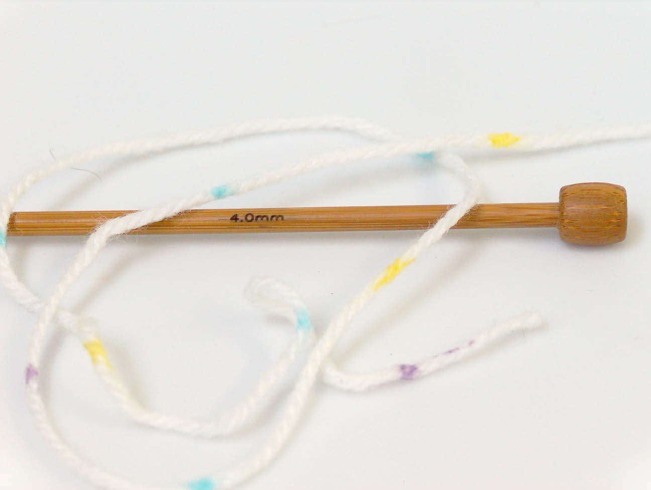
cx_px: 326
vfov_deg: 15.0
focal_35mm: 99
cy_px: 245
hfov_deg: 19.8
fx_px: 1865
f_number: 2.9
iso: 200
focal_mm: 20.29
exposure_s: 1/40
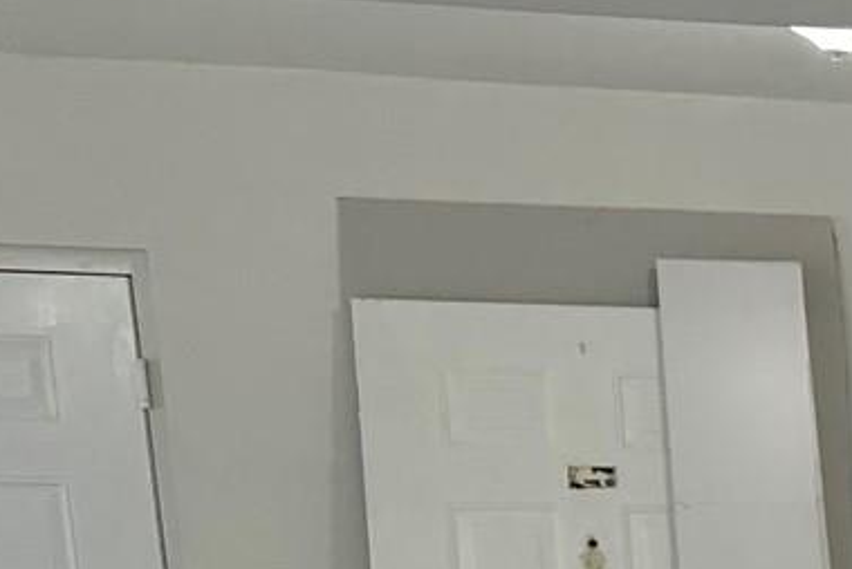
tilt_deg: -12.7
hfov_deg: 15.3
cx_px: 1742
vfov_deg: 11.8
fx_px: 2487
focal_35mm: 105
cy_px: 1093
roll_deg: -0.9
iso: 100
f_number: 1.78
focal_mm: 6.86
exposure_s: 1/120
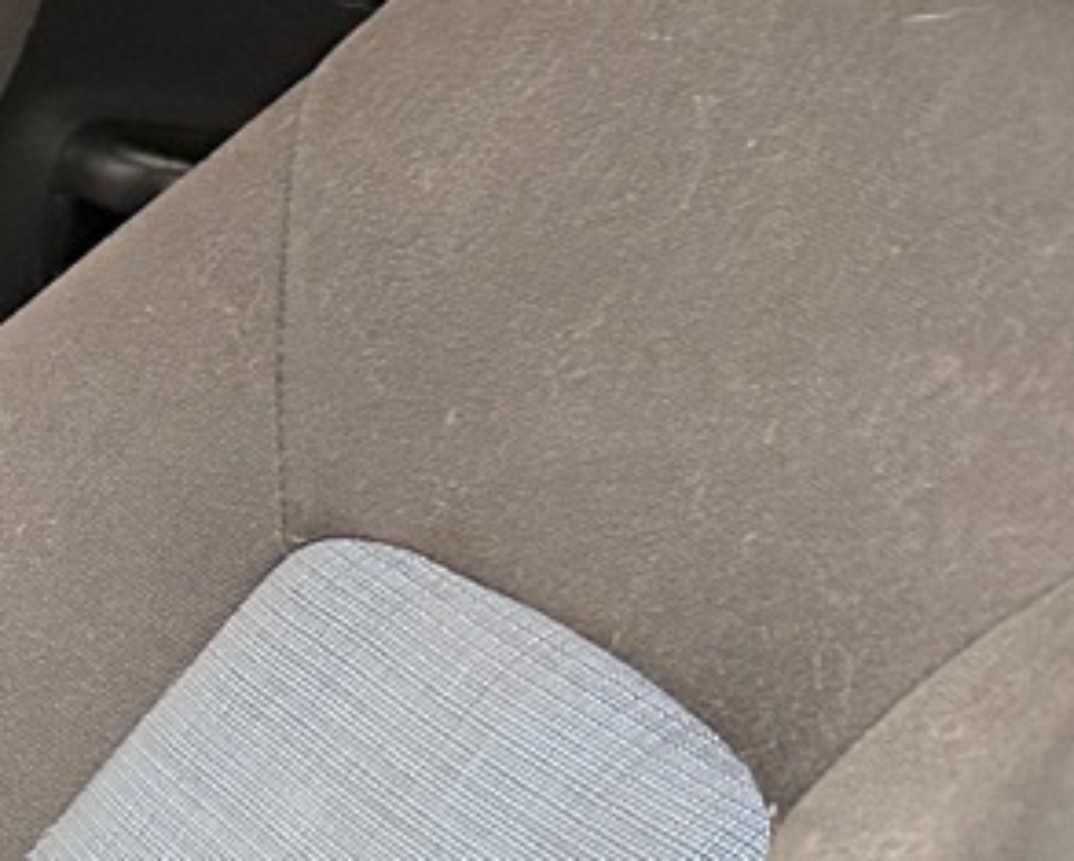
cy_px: 1502
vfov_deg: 12.4
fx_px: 3659
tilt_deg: -26.6
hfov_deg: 12.9
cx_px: -1481
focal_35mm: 115
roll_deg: -1.9
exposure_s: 1/60
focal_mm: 6.76
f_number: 1.78
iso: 320
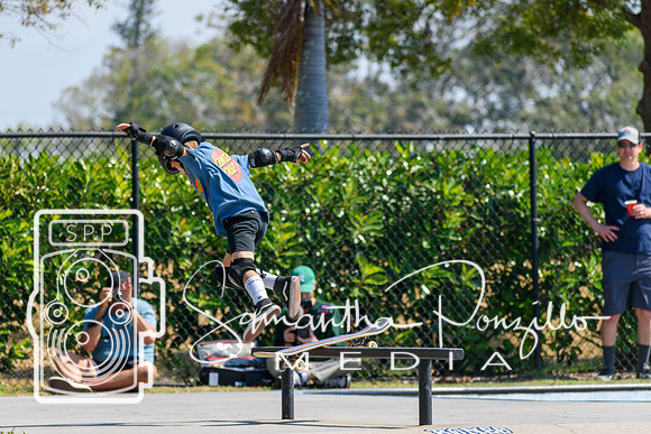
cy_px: 217
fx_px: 4748
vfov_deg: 5.2
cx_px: 326
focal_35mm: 262
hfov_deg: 7.8
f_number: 5
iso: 400
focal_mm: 175
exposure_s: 1/1600
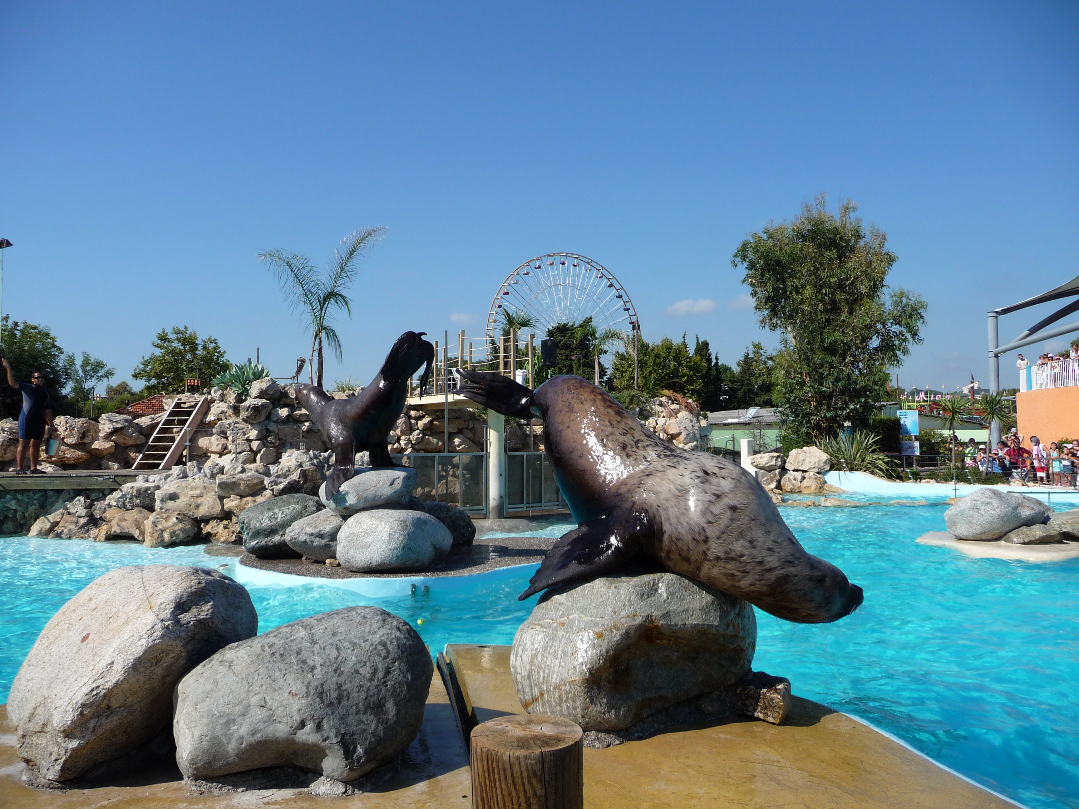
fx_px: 873
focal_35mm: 28
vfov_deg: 49.7
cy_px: 404
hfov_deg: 63.4
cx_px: 540
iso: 100
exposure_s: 1/1300
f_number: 3.3
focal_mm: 4.7
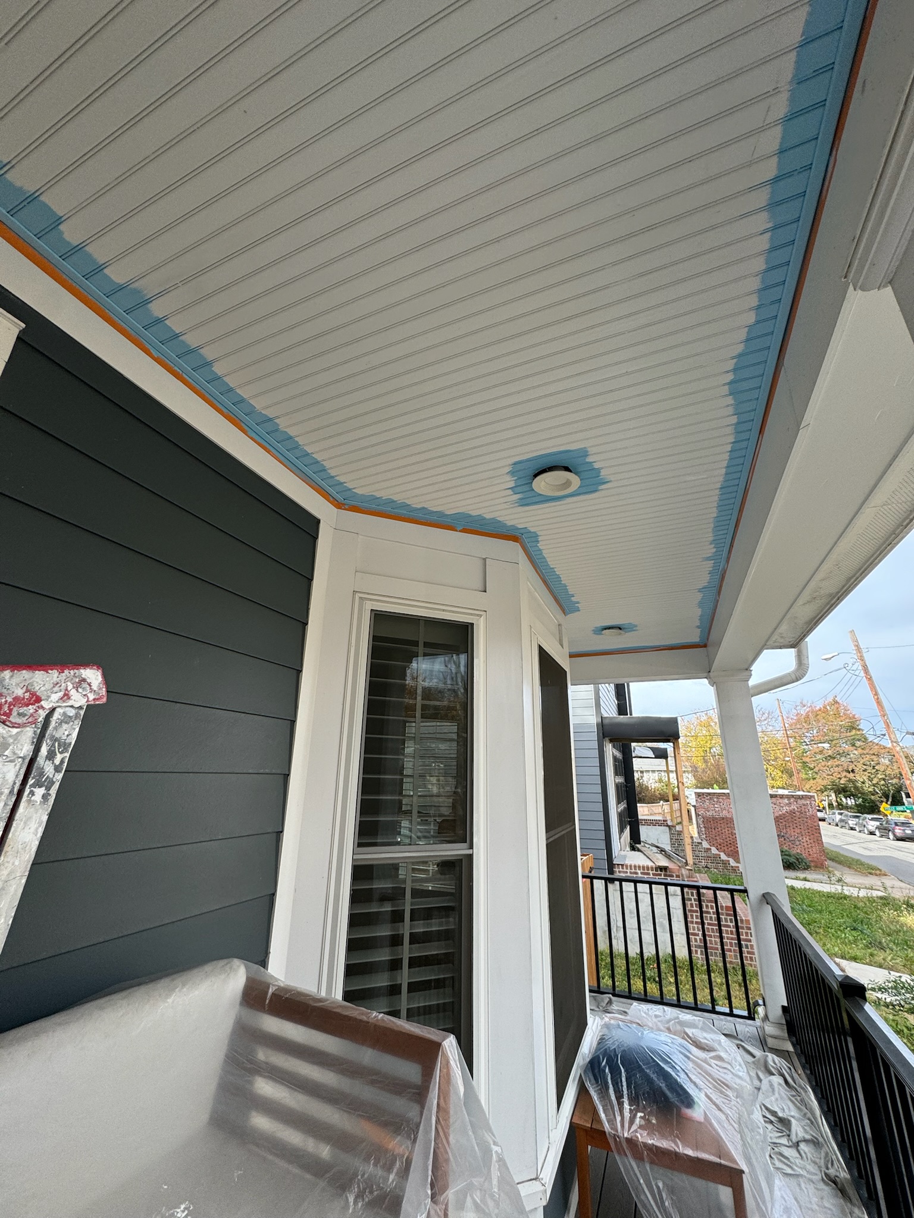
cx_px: 457
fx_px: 493
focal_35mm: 14
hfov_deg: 85.7
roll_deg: -0.4
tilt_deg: +19.3
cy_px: 609
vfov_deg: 102.1
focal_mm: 2.22
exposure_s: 1/235
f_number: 2.2
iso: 40
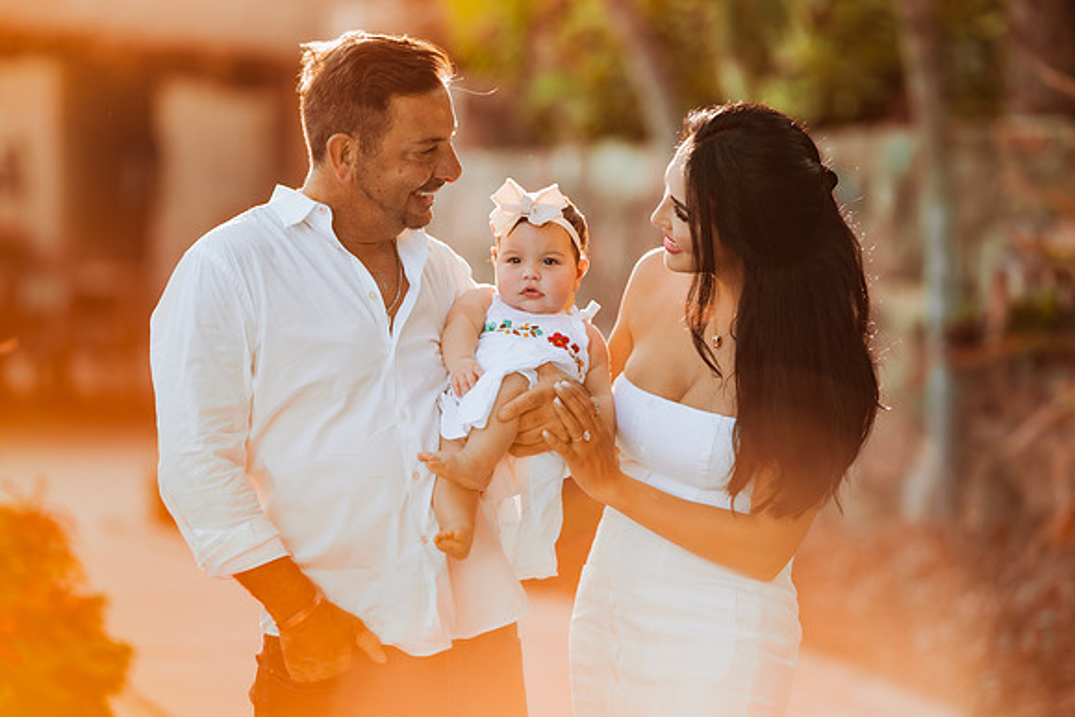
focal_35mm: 135
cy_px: 358
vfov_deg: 10.2
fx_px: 4032
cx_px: 538
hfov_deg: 15.2
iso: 80
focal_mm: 135
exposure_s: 1/500
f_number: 1.8
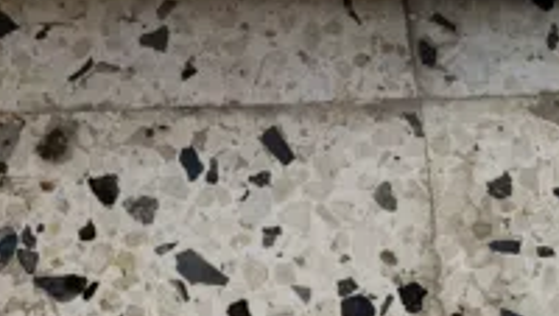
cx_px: -3
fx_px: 1187
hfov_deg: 25.2
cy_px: -224
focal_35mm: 80
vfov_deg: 13.8
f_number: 1.6
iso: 57
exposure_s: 1/100
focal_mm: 4.09
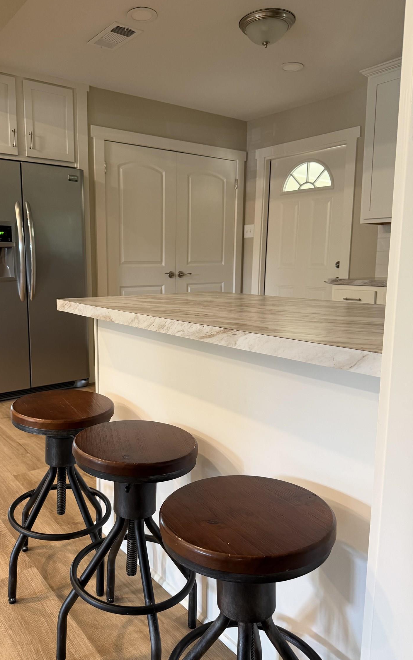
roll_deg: -0.4
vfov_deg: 70.4
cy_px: 329
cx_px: 162
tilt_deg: -8.8
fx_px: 468
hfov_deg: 47.3
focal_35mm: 26
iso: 250
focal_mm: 6.76
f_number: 1.78
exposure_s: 1/60
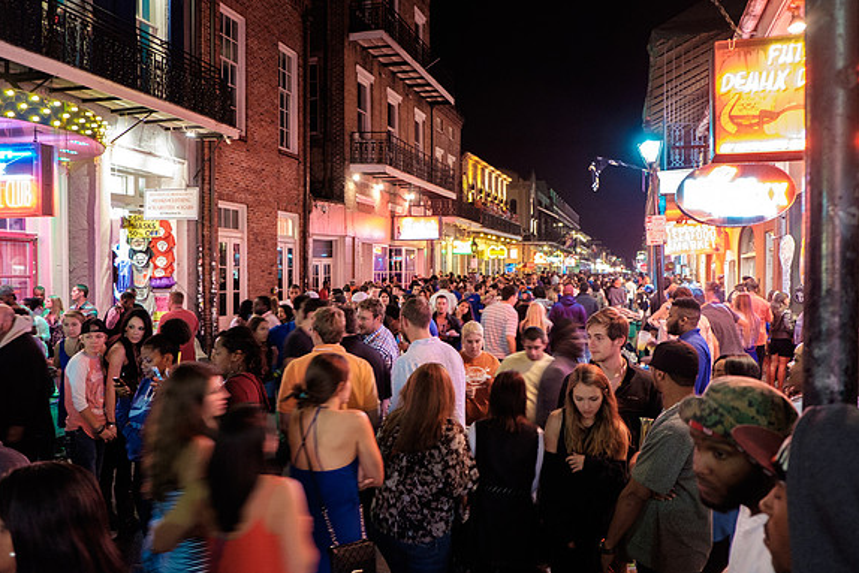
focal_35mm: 29
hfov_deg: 63.6
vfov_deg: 45.0
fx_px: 692
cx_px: 431
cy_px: 286
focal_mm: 18
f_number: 2.8
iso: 3200
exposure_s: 1/15
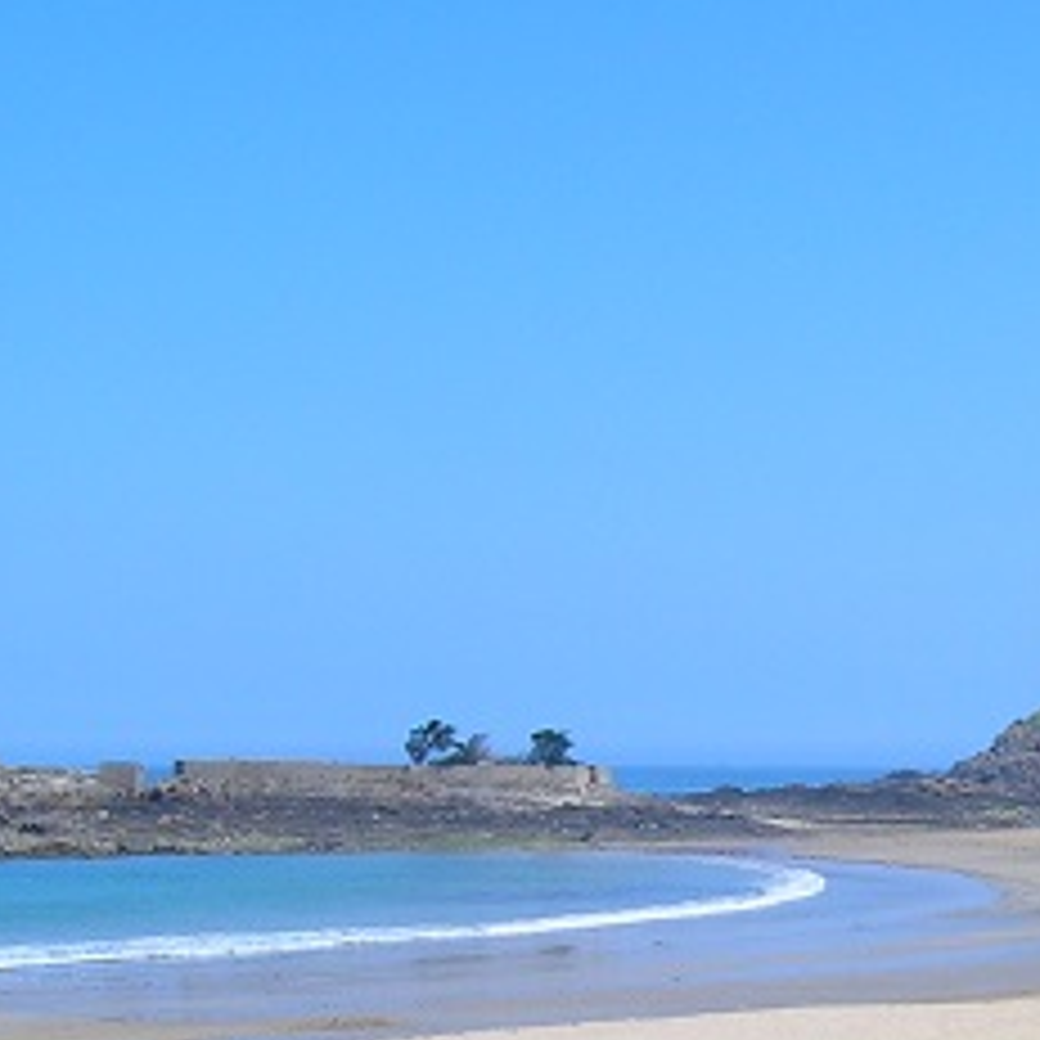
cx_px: 941
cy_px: 963
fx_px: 2957
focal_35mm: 87
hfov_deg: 19.6
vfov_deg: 19.5
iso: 50
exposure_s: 1/431
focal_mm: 5.7
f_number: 4.9
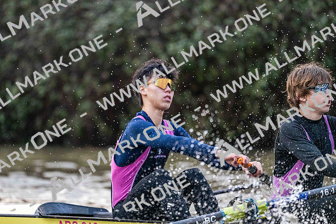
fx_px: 3734
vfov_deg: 3.4
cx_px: 168
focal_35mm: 400
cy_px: 112
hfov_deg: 5.2
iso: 14400
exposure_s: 1/1600
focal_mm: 400
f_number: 4.5
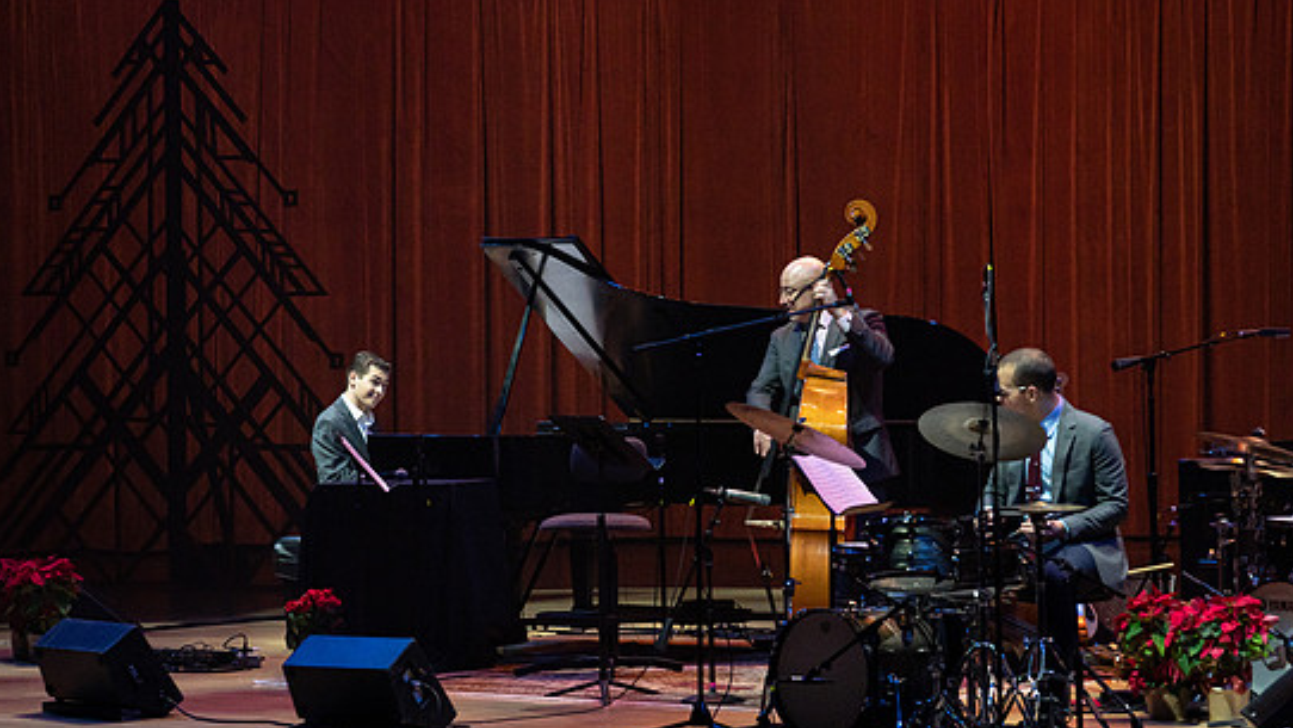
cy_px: 438
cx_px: 661
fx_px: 5075
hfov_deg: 14.5
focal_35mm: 148
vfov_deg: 8.2
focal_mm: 132
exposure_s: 1/250
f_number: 6.3
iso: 2500
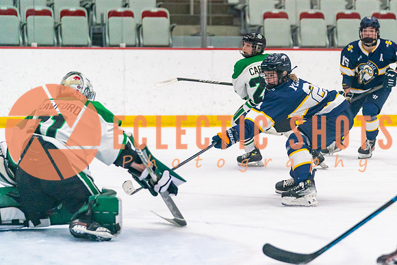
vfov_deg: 7.4
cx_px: 287
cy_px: 127
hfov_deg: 11.1
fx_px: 2042
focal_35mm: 185
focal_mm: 128
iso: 4000
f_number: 2.8
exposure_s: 1/1600
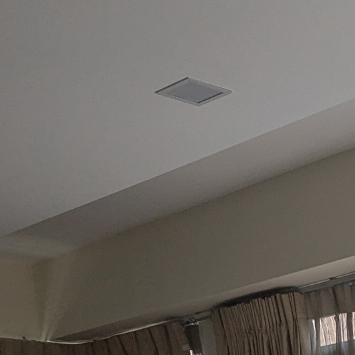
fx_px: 1183
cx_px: 467
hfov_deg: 16.1
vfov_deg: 13.9
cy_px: 748
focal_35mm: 102
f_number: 1.85
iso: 48
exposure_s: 1/913
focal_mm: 6.81
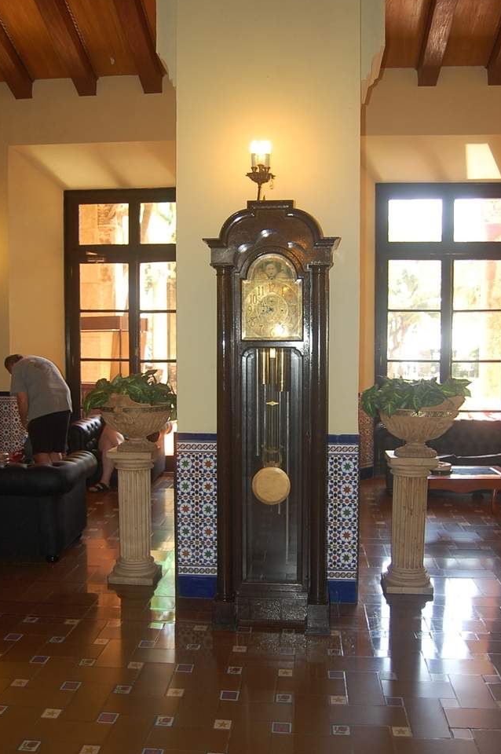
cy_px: 392
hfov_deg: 41.0
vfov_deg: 58.7
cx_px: 245
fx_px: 669
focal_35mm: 32
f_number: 3.8
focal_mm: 20
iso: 400
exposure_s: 1/60
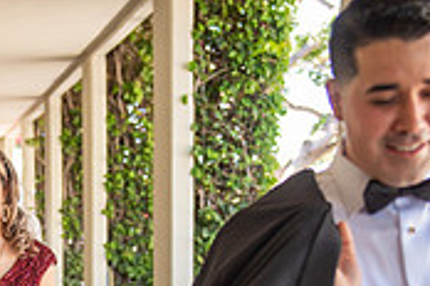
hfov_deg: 15.8
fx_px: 1517
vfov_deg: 10.5
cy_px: 420
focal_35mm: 127
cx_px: -25
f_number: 3.2
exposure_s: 1/160
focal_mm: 38
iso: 200
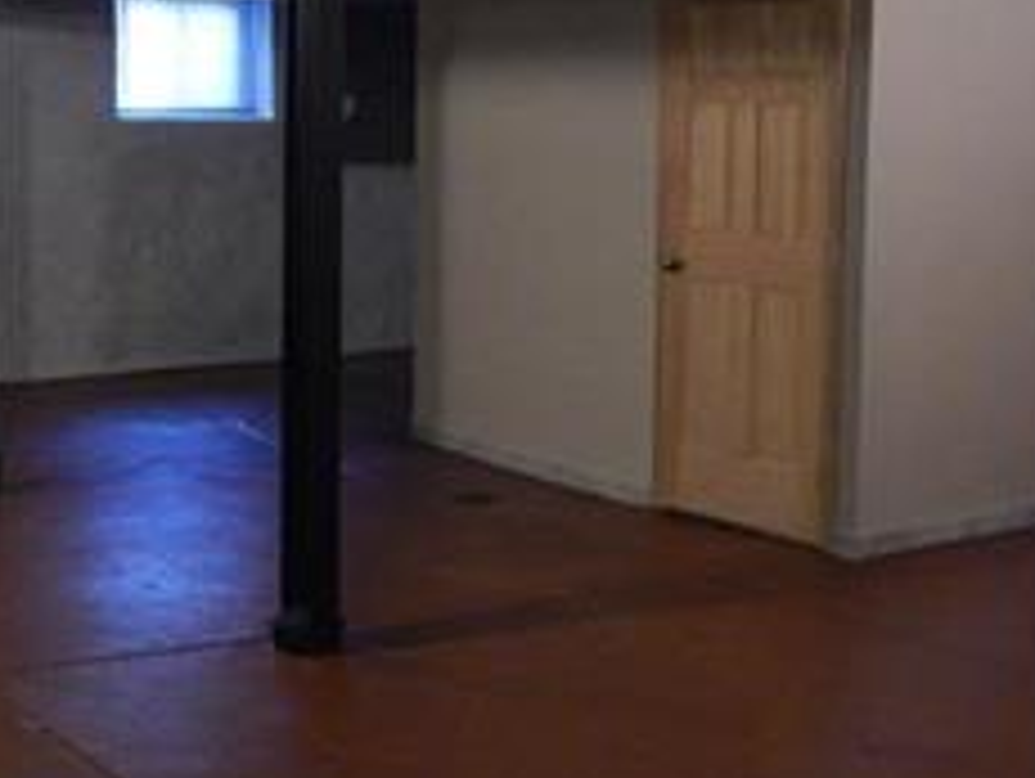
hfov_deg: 30.2
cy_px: 265
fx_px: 1916
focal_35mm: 64
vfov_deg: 22.9
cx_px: 490
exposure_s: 1/15
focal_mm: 4
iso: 500
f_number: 3
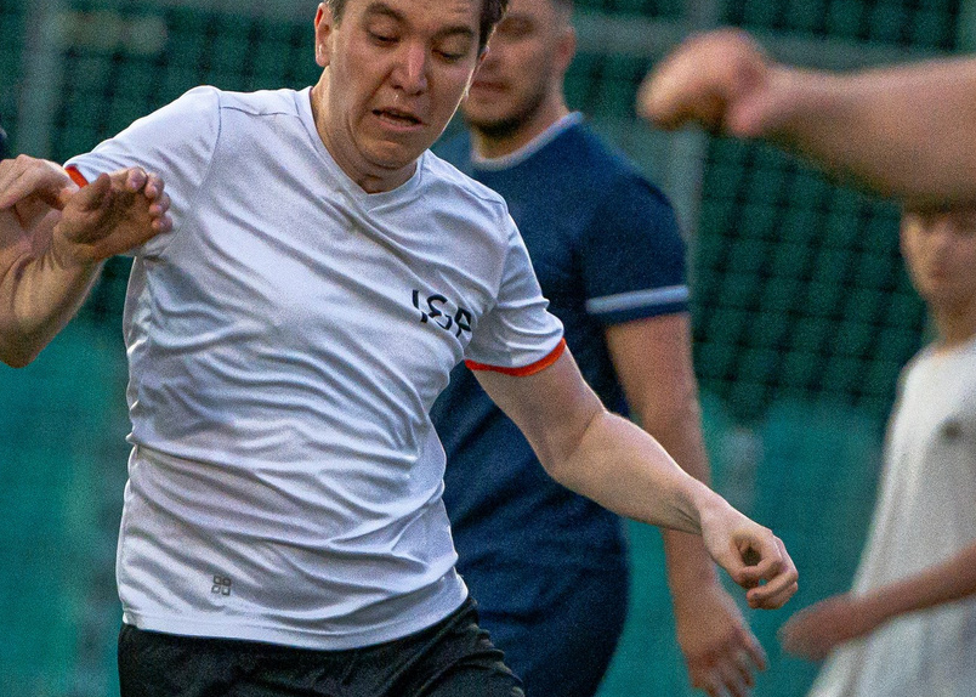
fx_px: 22199
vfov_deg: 1.8
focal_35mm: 801
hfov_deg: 2.5
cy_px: 345
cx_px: 230
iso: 4000
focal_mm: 200
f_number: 3.2
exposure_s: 1/1250
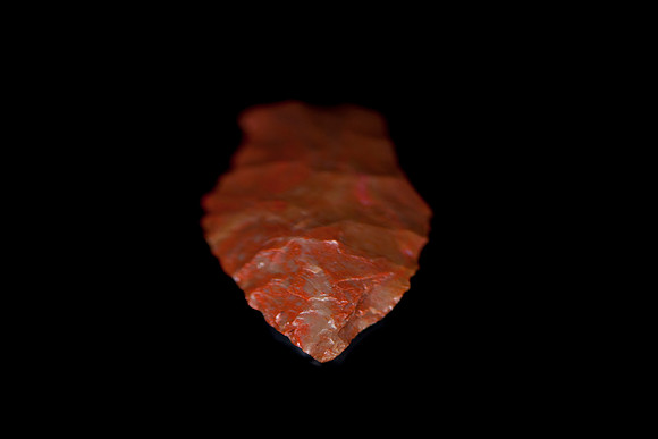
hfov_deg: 23.9
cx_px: 329
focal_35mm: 85
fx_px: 1554
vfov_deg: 16.1
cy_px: 220
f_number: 17
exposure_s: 1/160
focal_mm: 85
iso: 160
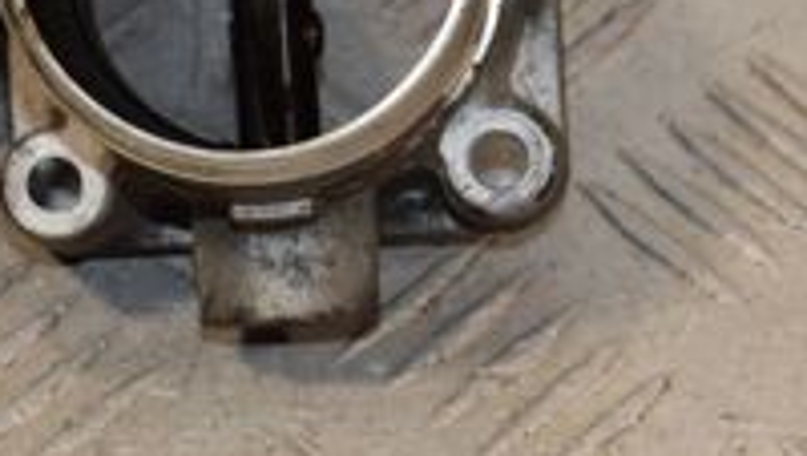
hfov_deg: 7.4
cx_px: 105
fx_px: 6234
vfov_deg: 4.2
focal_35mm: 291
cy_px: -198
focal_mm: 58
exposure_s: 1/200
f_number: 7.1
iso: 800
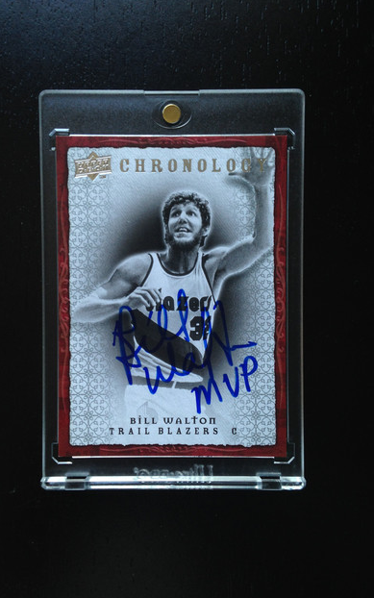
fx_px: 587
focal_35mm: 36
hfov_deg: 35.3
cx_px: 175
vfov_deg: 54.0
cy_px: 297
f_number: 2.4
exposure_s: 1/20
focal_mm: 4.12
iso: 64
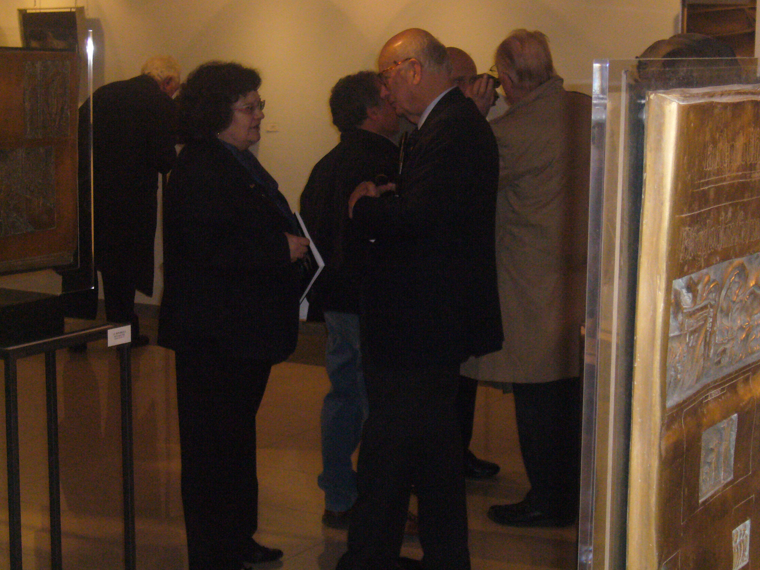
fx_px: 1647
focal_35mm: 75
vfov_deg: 19.6
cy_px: 288
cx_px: 382
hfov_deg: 26.0
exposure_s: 1/60
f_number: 4.1
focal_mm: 12.2
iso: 400
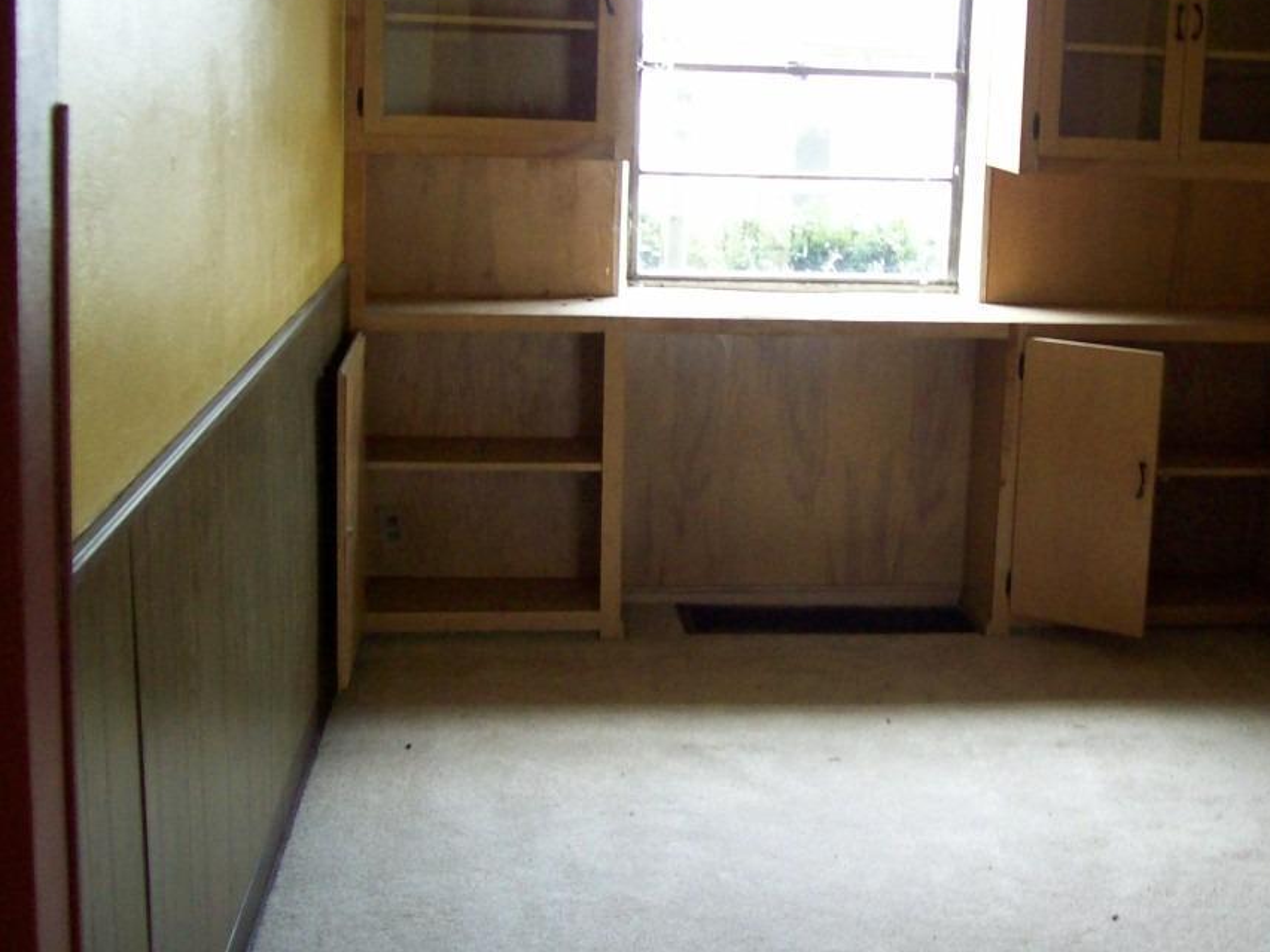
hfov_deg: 35.1
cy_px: 382
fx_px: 1981
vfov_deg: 27.0
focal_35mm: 54
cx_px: 880
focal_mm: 6
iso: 160
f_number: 2.7
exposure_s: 1/35.5
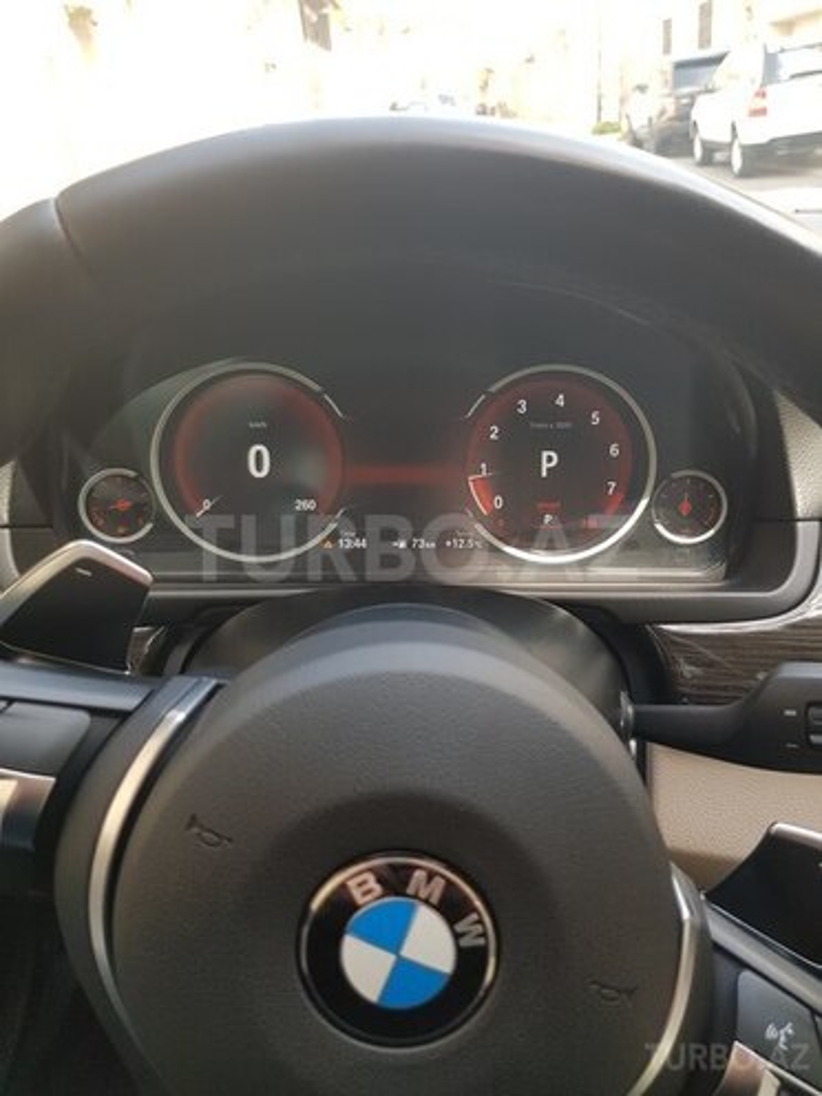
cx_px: 411
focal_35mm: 26
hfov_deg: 53.1
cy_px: 548
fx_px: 823
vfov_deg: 67.3
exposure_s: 1/100
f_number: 1.7
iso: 50
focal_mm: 4.2
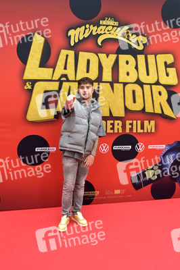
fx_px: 263
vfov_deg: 54.5
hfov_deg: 37.8
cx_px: 90
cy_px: 135
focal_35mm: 35
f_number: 7.1
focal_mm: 35
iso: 400
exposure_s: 1/250
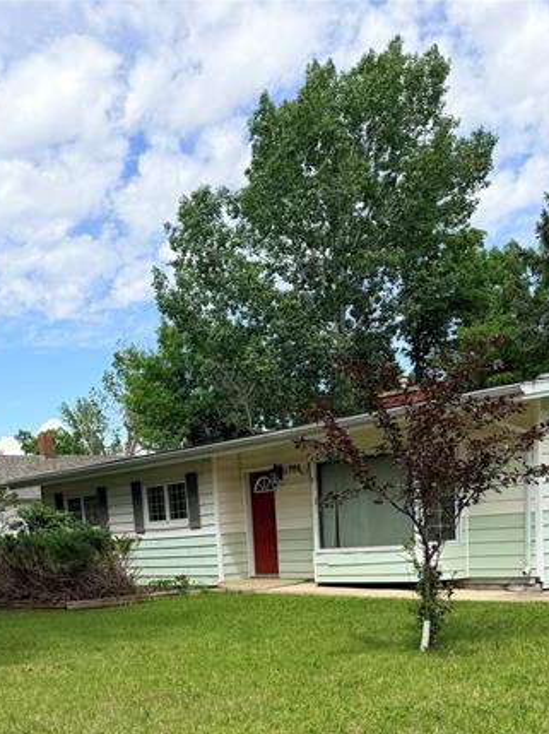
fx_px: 911
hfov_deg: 33.5
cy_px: 655
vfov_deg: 40.7
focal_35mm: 43
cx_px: 226
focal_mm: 6.76
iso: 80
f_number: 1.78
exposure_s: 1/4405
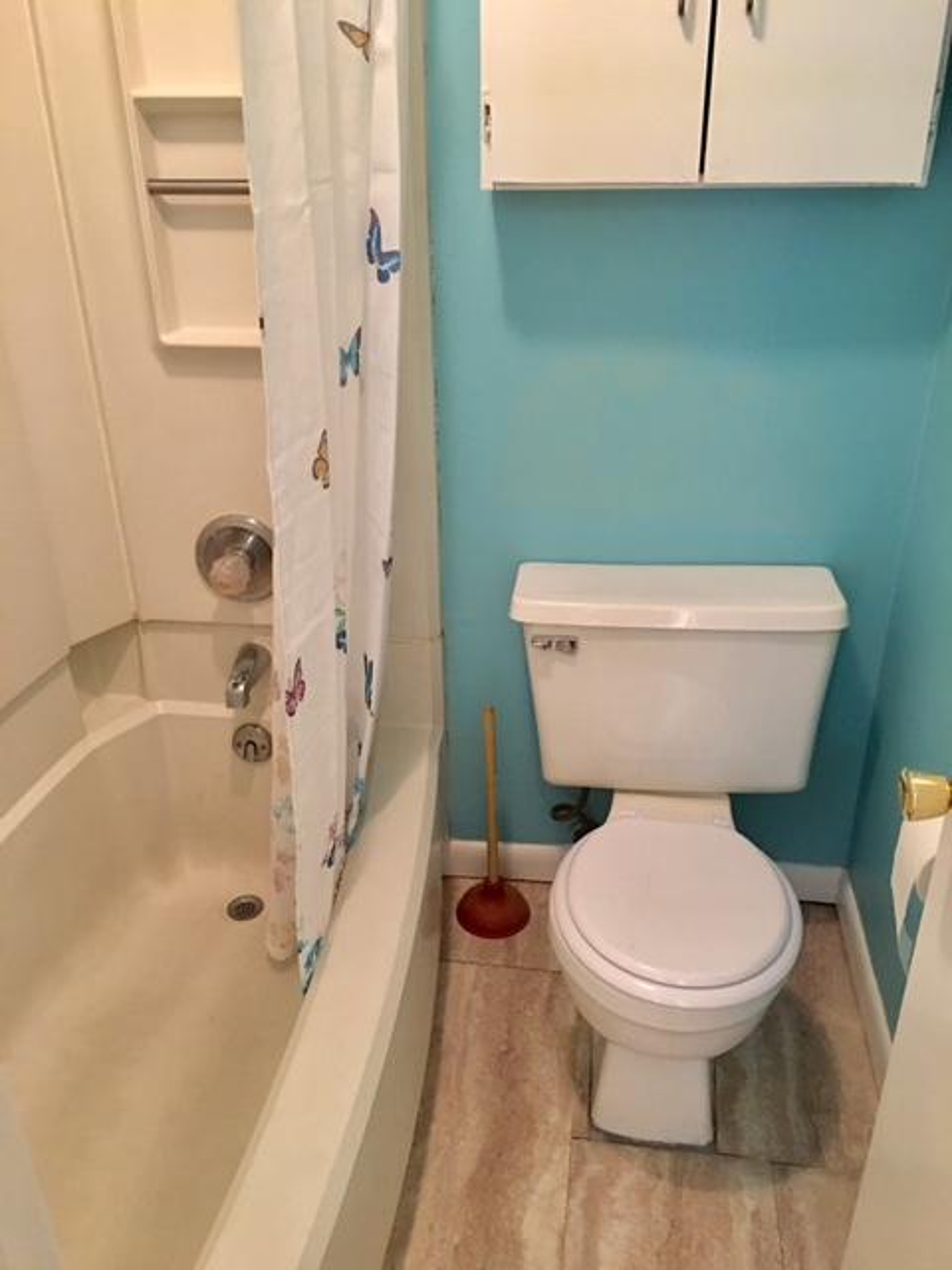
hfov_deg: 48.2
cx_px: 476
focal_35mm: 29
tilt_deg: -26.9
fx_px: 1063
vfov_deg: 61.7
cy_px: 635
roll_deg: +0.5
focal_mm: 4.15
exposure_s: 1/4
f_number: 2.2
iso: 50
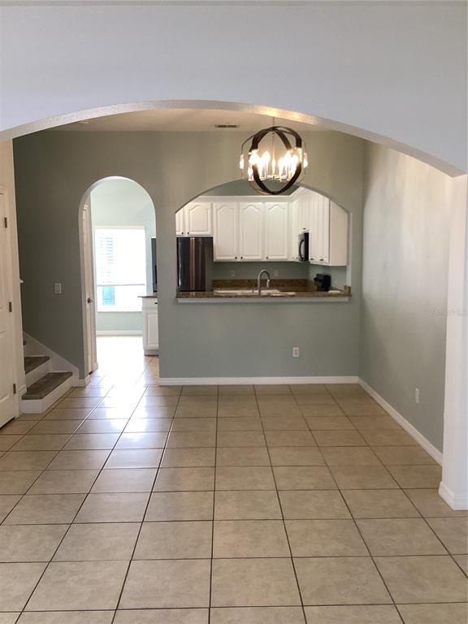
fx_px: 559
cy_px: 312
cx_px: 234
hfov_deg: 45.4
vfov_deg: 58.4
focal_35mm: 31
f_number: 2.4
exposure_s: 1/60
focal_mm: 3.3
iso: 100
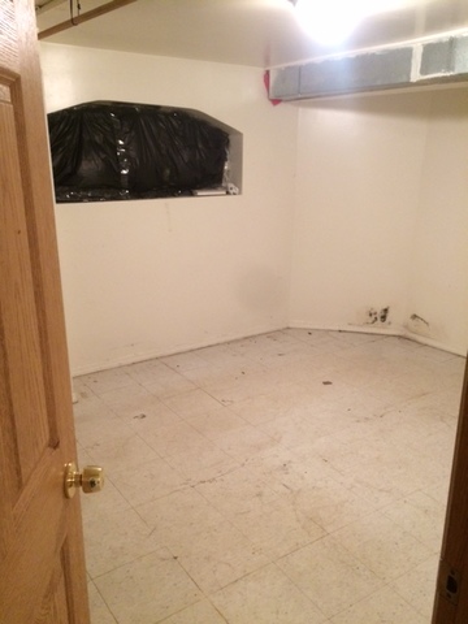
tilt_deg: -18.1
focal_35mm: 29
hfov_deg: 48.2
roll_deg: -1.0
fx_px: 523
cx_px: 234
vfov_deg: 61.7
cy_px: 312
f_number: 2.2
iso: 250
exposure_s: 1/24
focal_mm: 4.15
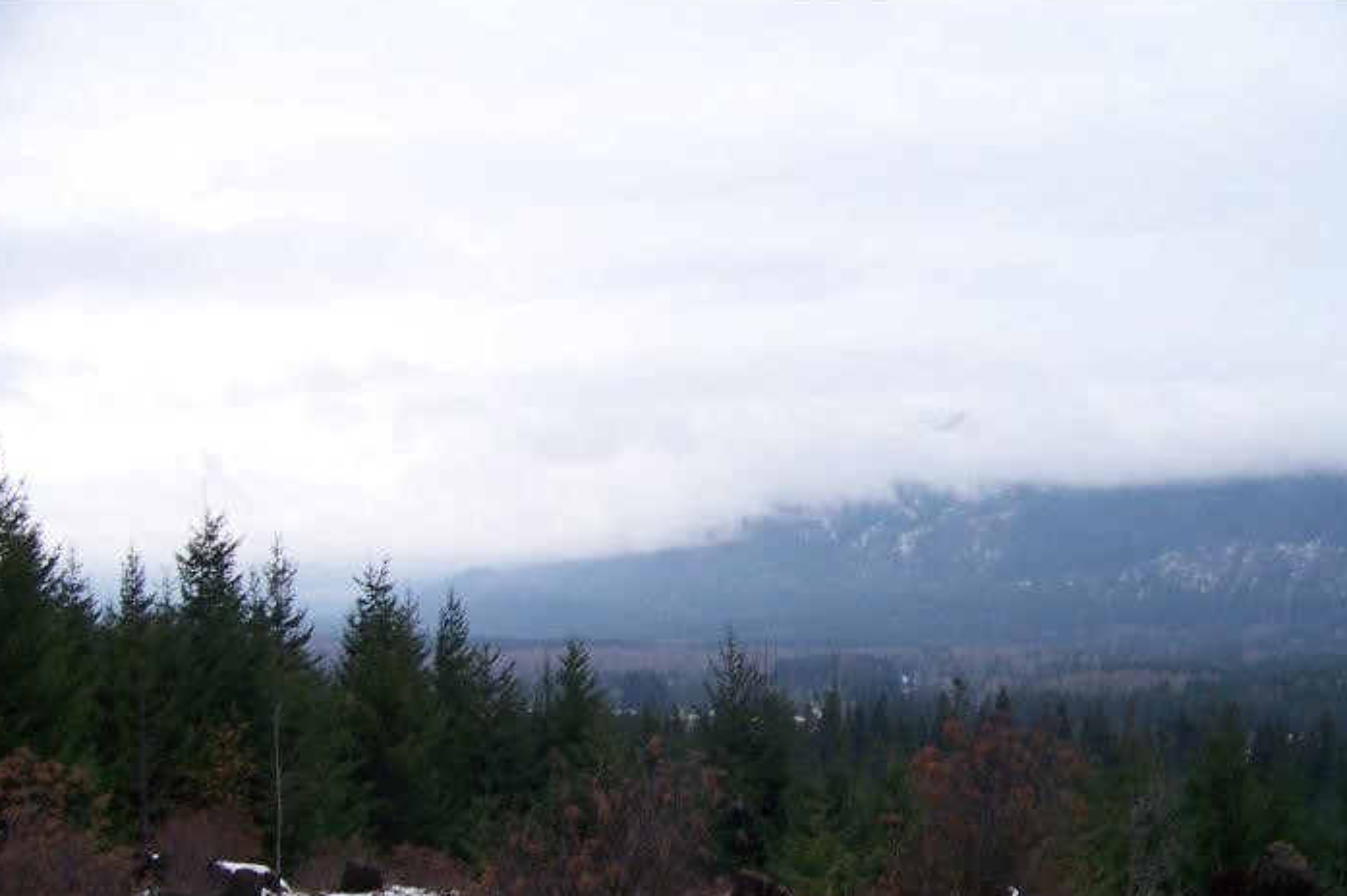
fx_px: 1608
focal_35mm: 43
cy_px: 570
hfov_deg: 45.4
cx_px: 702
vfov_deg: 31.0
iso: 64
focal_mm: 5.85
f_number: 2.8
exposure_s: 1/40
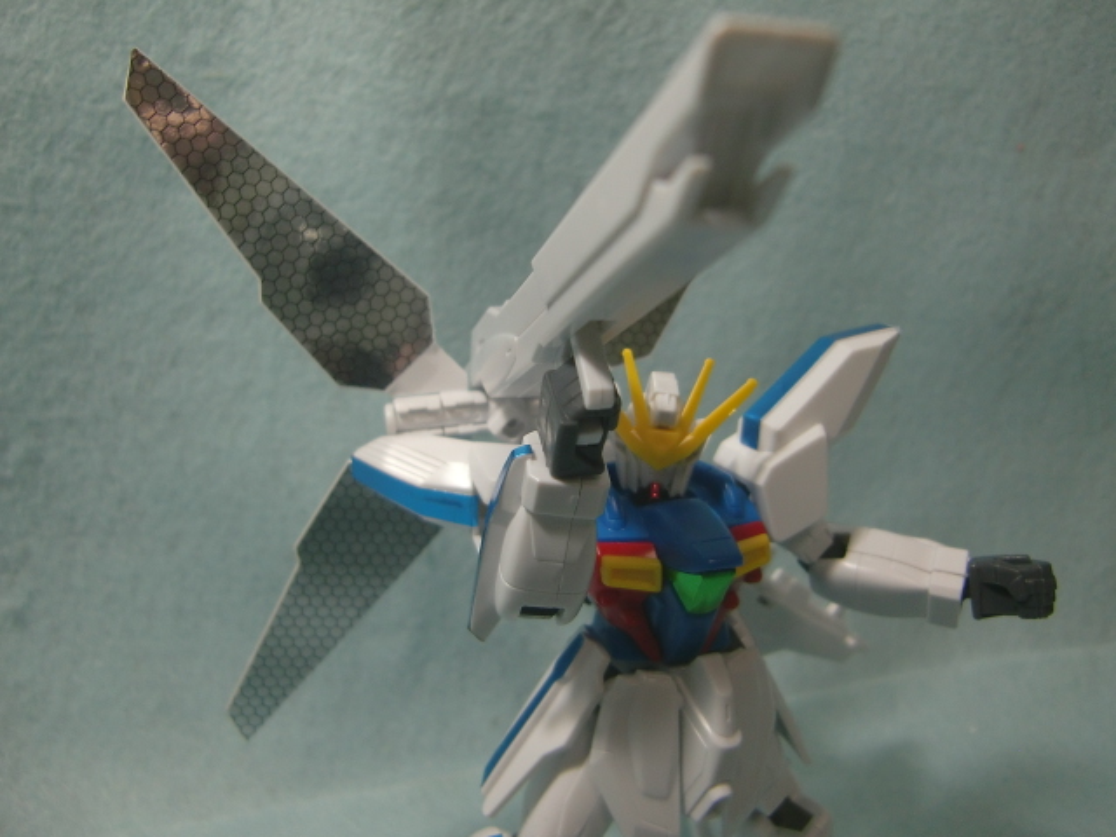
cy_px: 418
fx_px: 903
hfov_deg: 63.4
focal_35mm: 28
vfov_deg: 49.7
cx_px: 558
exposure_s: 1/60
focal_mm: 4.9
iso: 100
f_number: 2.6
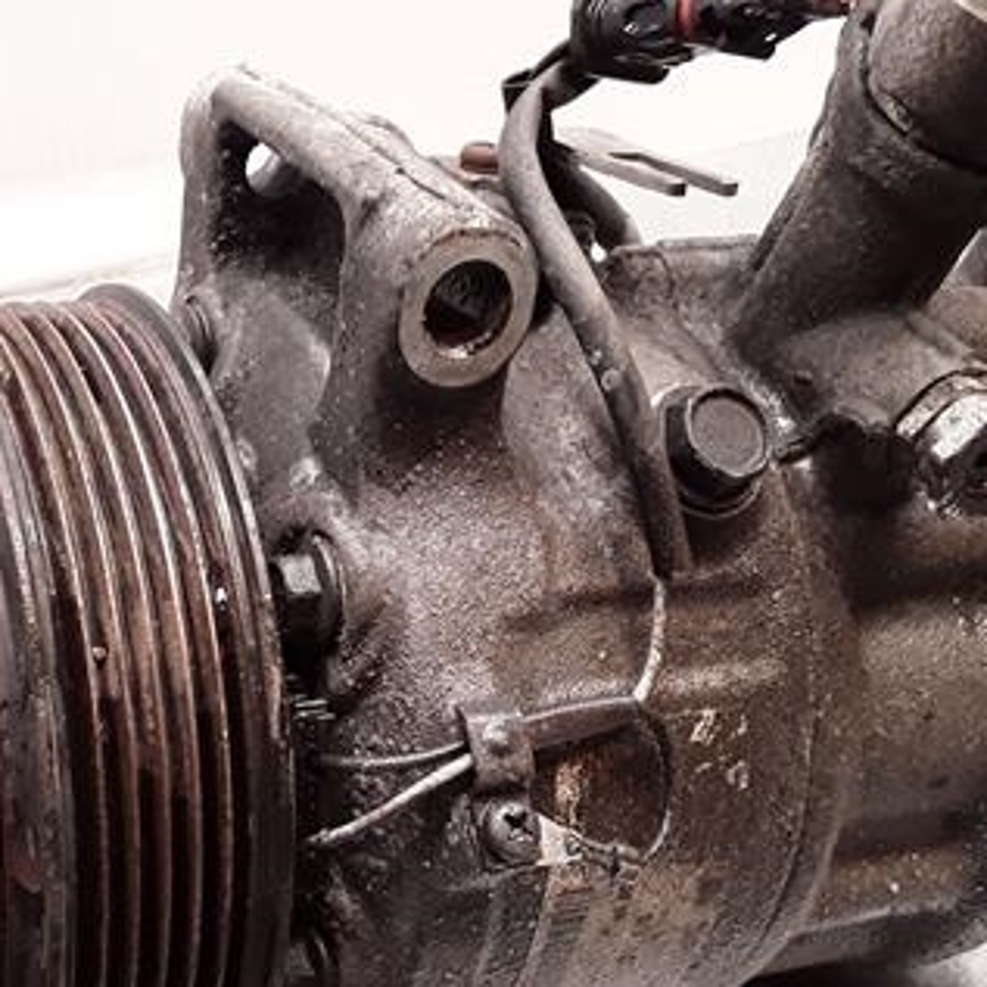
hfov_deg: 33.6
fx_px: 1613
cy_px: 645
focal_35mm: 50
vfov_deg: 33.8
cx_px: 290
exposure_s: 1/50
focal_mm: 2.91
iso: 100
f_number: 1.9
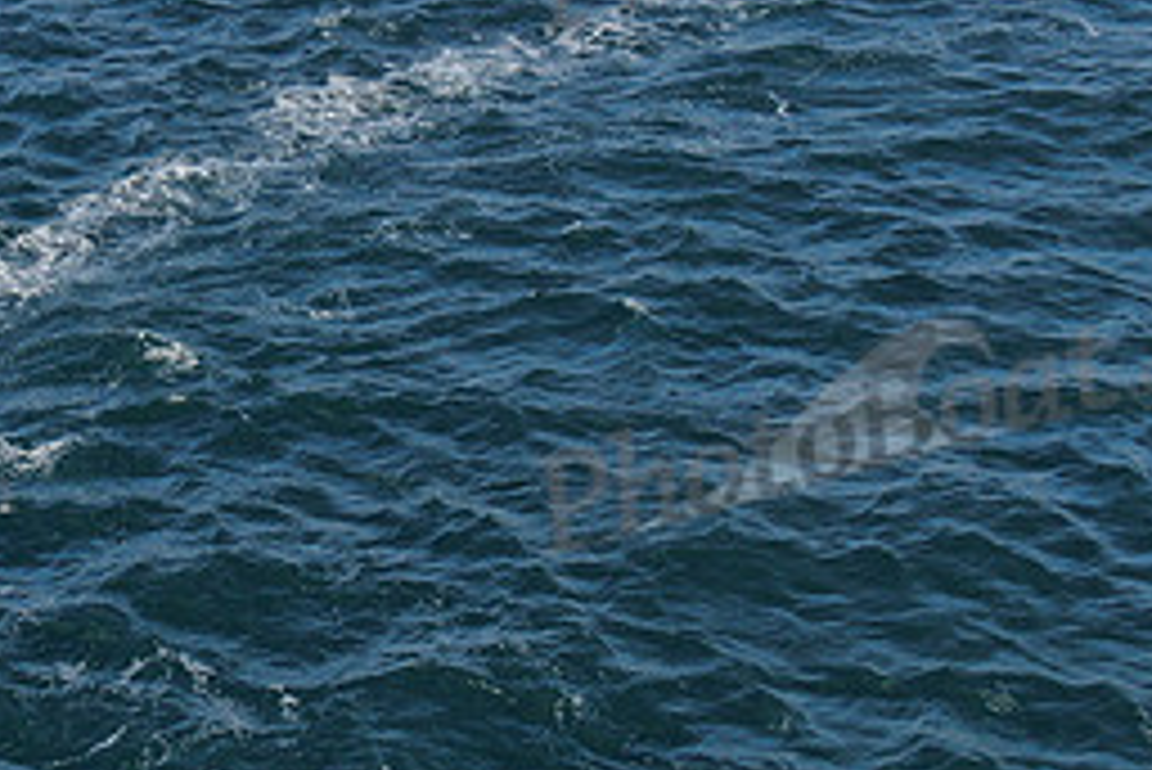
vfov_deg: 12.1
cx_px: 279
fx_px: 3618
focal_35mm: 113
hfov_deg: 18.0
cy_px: 232
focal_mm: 8.6
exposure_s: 1/640
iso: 100
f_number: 3.8
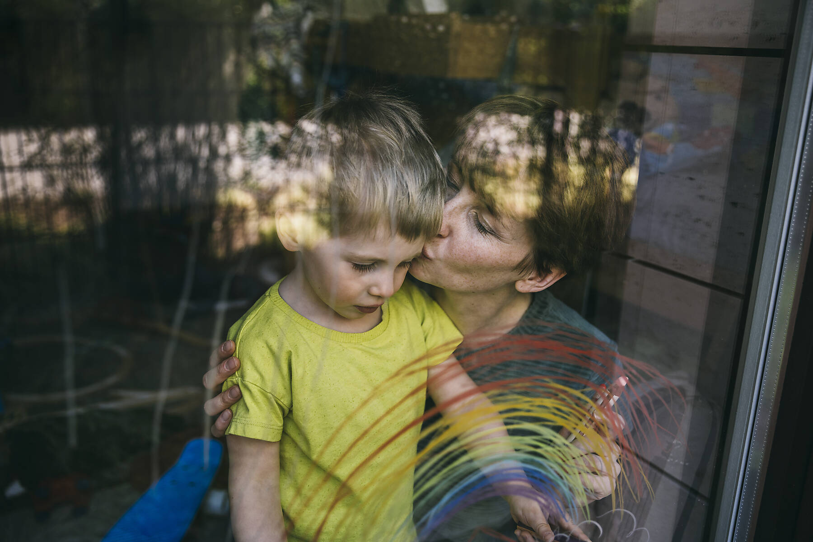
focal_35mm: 35
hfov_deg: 54.4
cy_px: 271
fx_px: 790
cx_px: 406
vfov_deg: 37.9
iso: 250
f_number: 2.8
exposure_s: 1/250
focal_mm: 35
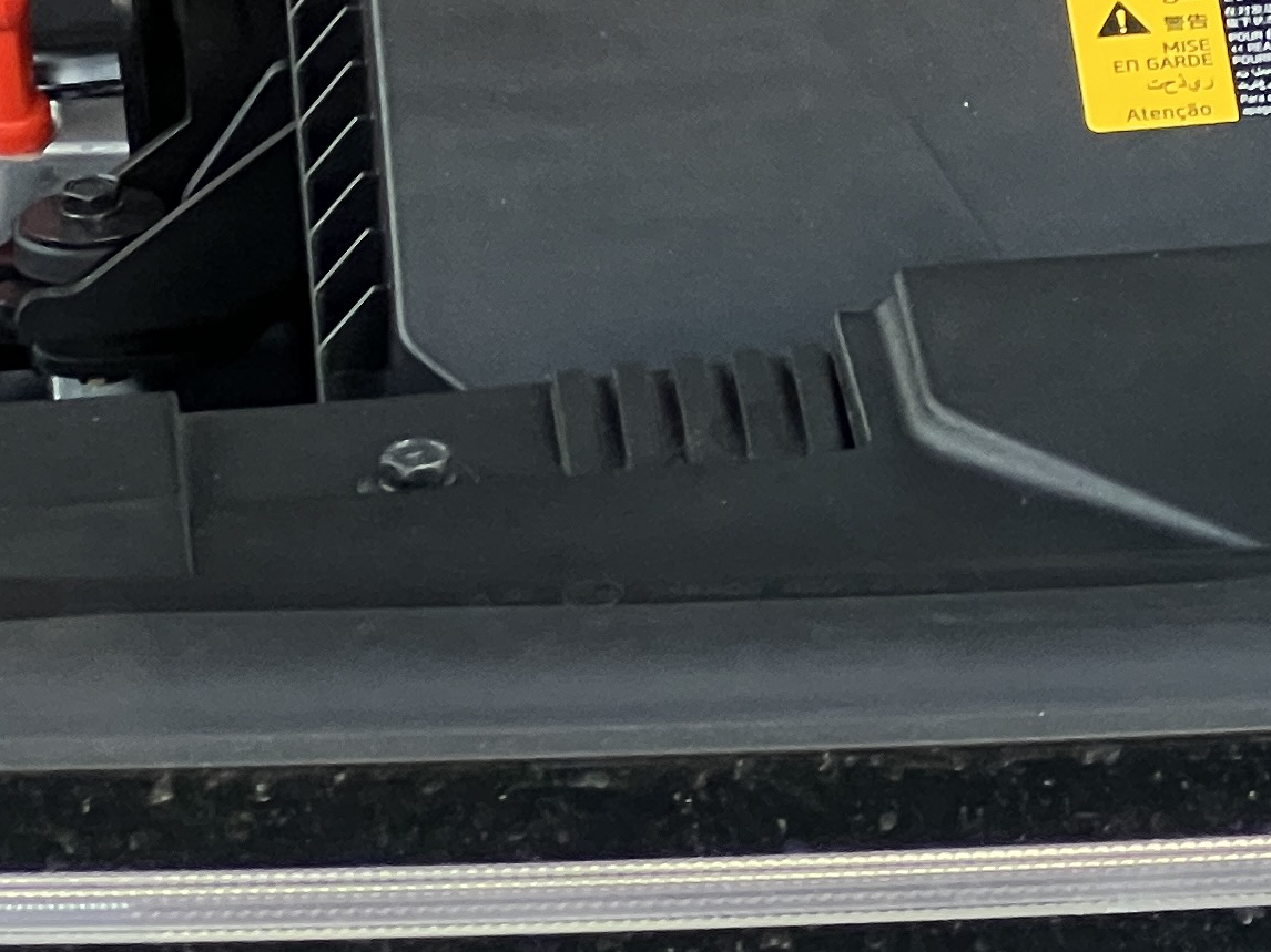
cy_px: -268
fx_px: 9948
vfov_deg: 5.5
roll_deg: -0.5
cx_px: 1605
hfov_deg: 7.2
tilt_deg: -20.1
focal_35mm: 271
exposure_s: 1/60
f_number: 2.8
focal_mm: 9
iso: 200
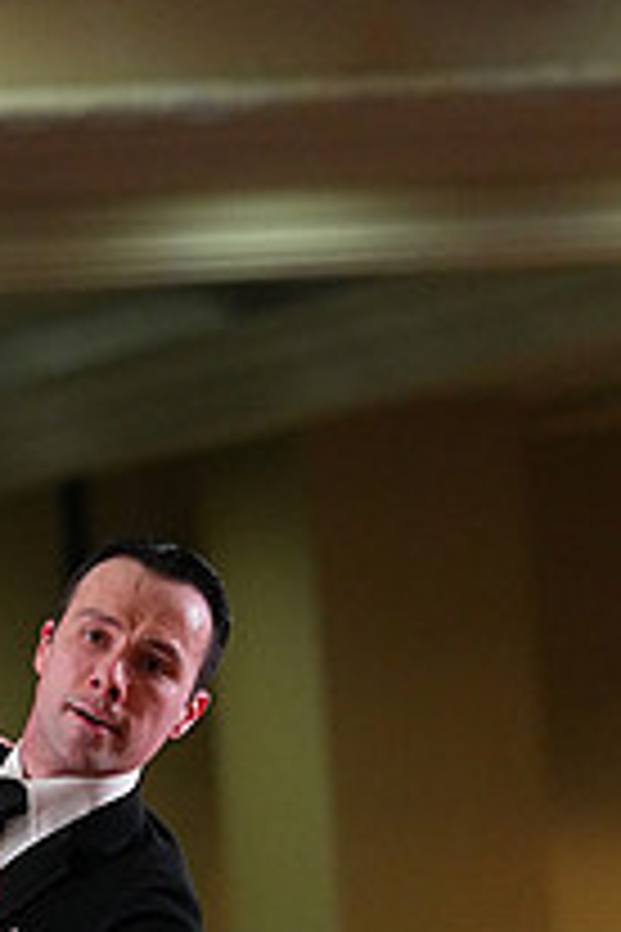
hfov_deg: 2.5
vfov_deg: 3.7
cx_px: -88
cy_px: 1130
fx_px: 14489
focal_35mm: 560
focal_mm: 200
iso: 6400
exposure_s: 1/400
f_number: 5
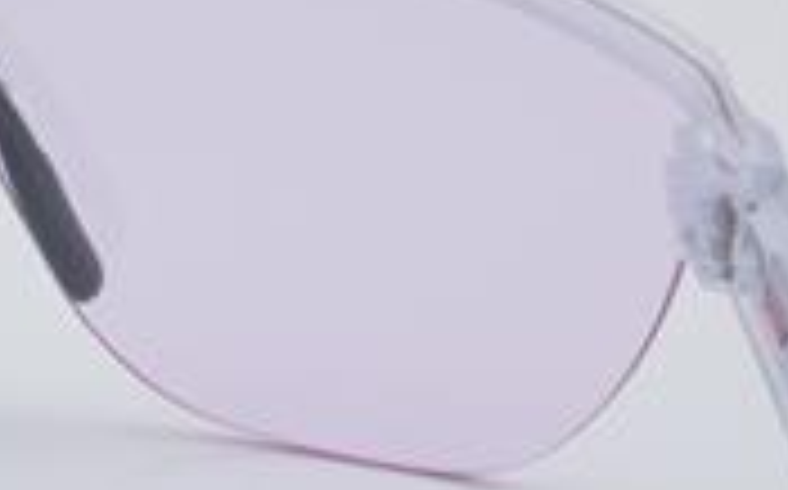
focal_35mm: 175
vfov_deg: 7.5
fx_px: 3755
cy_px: 139
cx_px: -90
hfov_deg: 11.8
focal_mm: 50
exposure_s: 1/4
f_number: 32
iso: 100
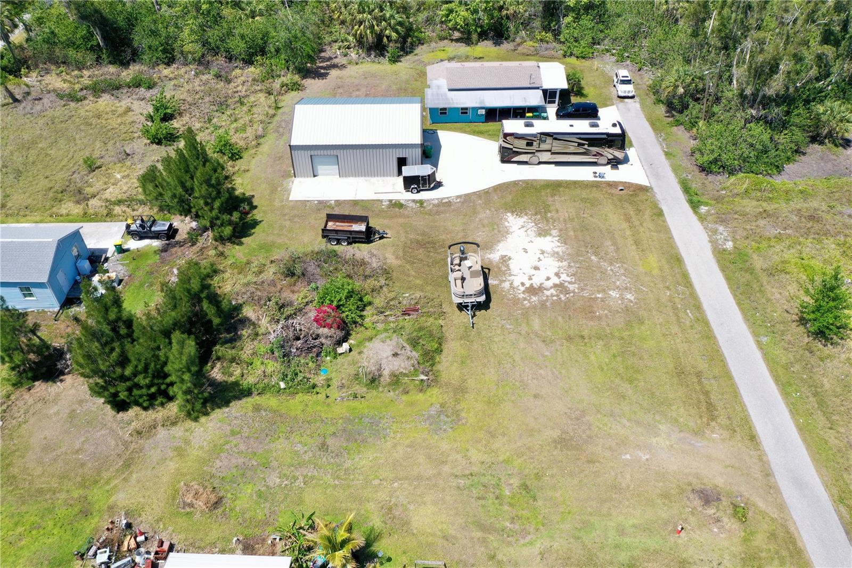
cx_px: 426
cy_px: 284
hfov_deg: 65.5
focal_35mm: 28
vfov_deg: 46.4
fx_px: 662
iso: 100
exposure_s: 1/400
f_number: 5.6
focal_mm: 10.26
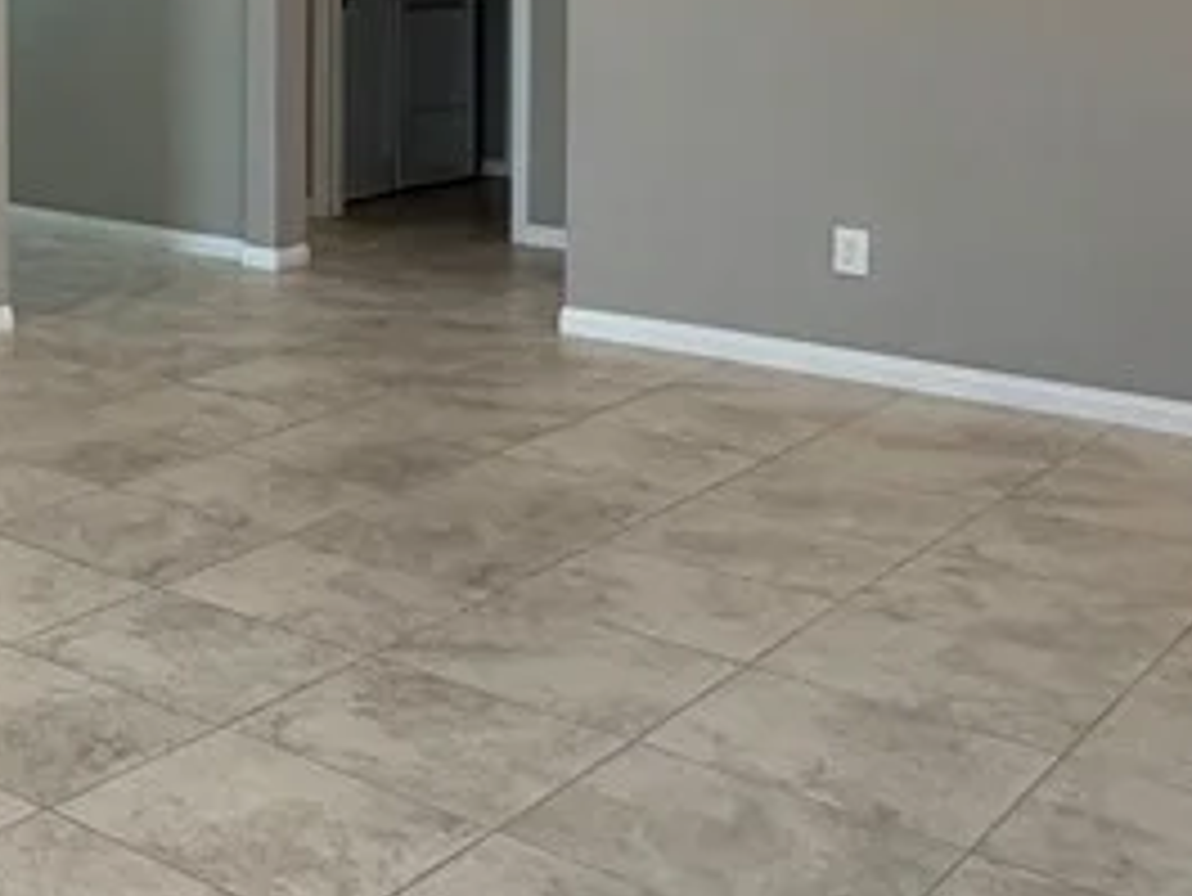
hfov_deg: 29.1
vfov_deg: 25.5
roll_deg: +0.3
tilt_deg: -1.7
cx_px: -342
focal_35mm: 54
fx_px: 1860
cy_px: -36
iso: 250
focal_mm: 2.22
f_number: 2.2
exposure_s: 1/120
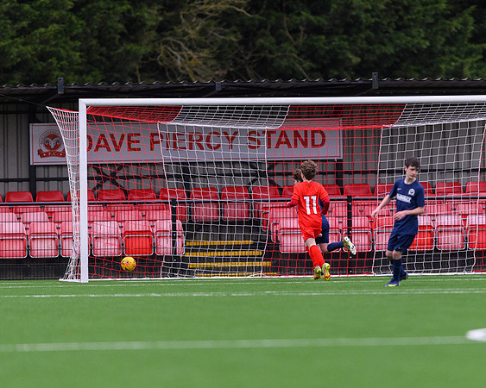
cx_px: 331
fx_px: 7668
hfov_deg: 3.6
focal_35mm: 533
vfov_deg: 2.9
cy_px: 227
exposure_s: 1/2000
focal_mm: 400
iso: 2200
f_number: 2.8
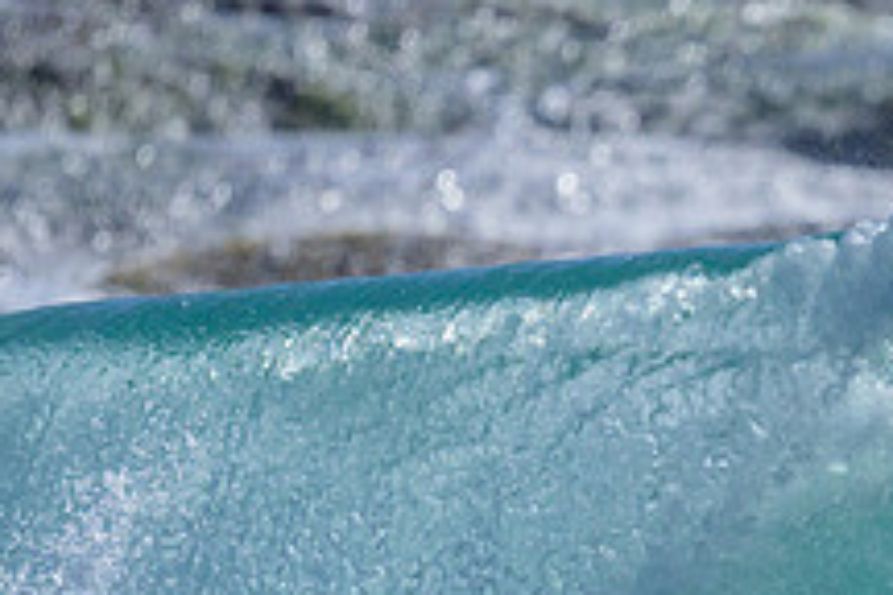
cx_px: 1064
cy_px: 916
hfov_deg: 0.8
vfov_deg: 0.5
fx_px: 64415
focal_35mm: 2597
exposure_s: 1/2000
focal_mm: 800
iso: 1400
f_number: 6.3
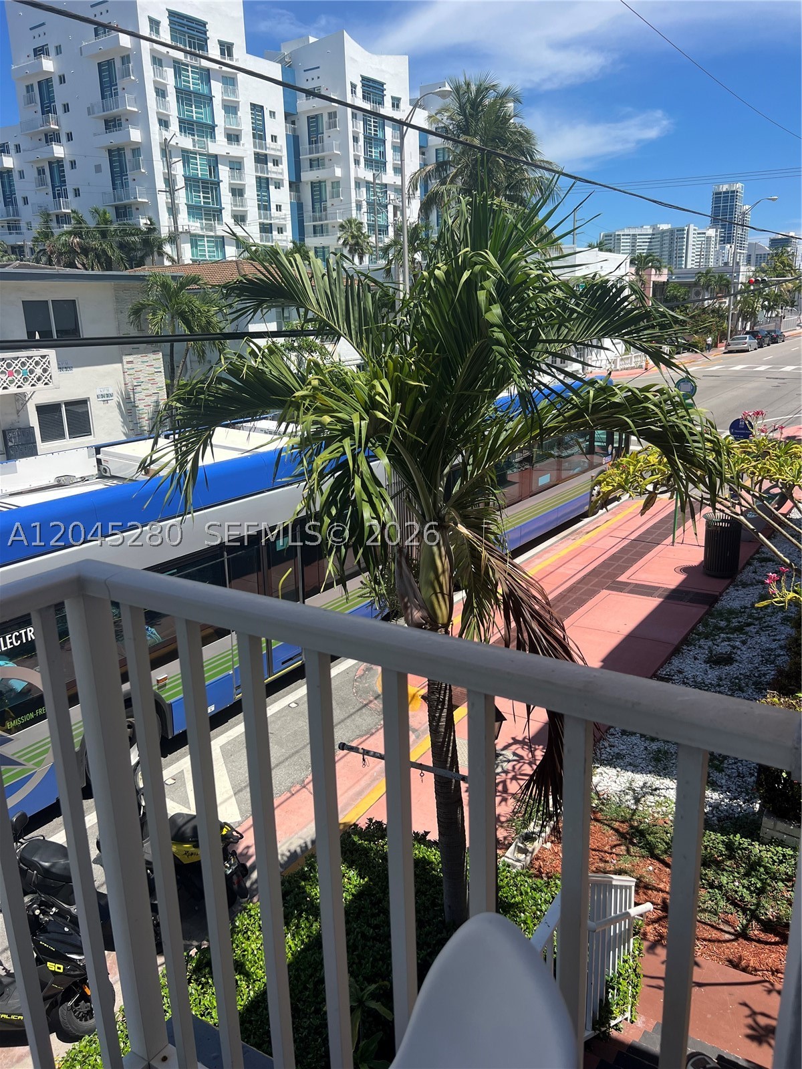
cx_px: 401
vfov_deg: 67.3
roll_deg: +0.7
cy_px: 534
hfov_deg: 53.1
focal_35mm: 26
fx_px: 803
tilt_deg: -15.8
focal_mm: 5.7
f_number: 1.5
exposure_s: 1/3704
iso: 50
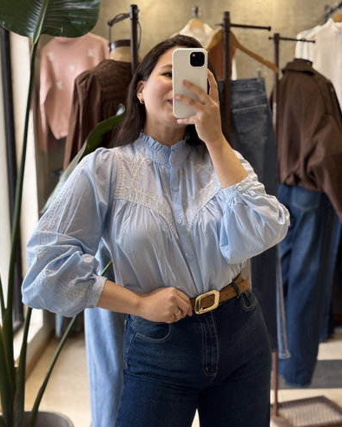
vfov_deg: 34.1
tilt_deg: -16.7
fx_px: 695
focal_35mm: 55
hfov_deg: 27.6
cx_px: 172
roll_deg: +2.2
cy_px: 211
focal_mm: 5.96
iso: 50
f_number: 1.6
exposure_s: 1/50
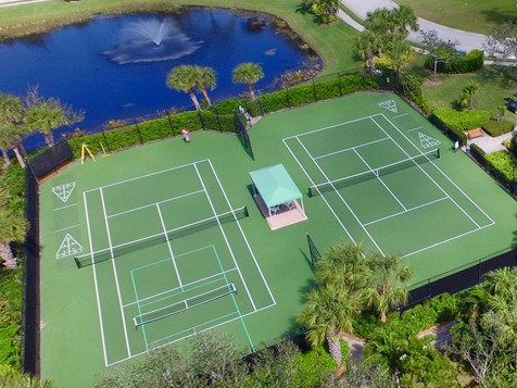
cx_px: 480
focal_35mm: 43
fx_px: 642
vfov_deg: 33.6
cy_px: 174
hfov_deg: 40.1
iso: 100
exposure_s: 1/636
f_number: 2.8
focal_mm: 3.61
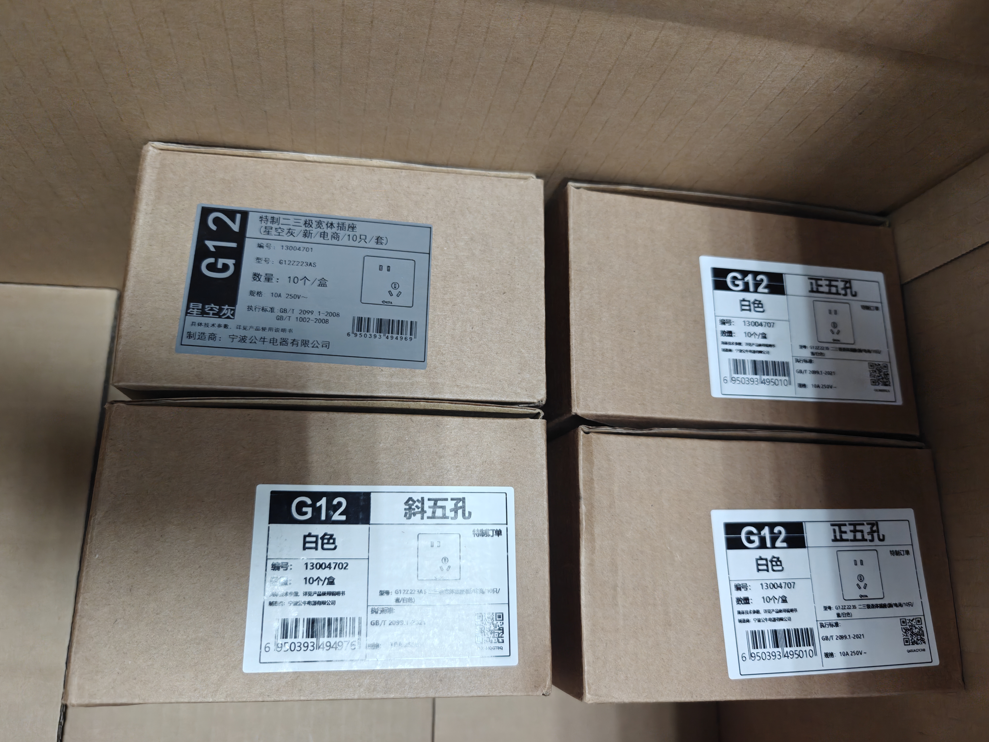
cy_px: 362
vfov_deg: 56.8
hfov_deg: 71.6
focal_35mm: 24
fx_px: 686
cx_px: 485
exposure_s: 1/100
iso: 800
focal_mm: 6.06
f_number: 1.6
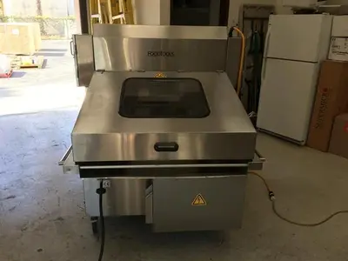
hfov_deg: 61.7
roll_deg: -2.1
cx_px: 174
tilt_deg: -19.5
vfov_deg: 48.2
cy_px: 130
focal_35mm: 29
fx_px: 292
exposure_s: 1/120
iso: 40
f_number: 2.2
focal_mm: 4.15
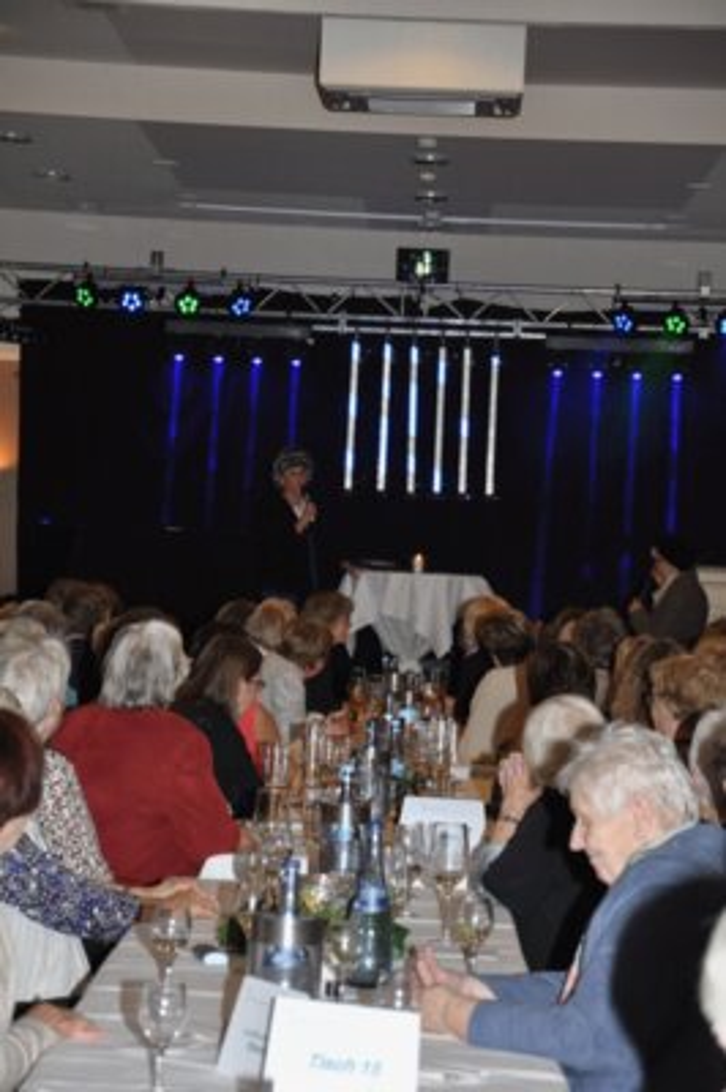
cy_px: 546
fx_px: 4091
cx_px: 363
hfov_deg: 10.1
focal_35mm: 135
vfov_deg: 15.2
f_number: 5.6
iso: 800
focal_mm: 90
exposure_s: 1/60
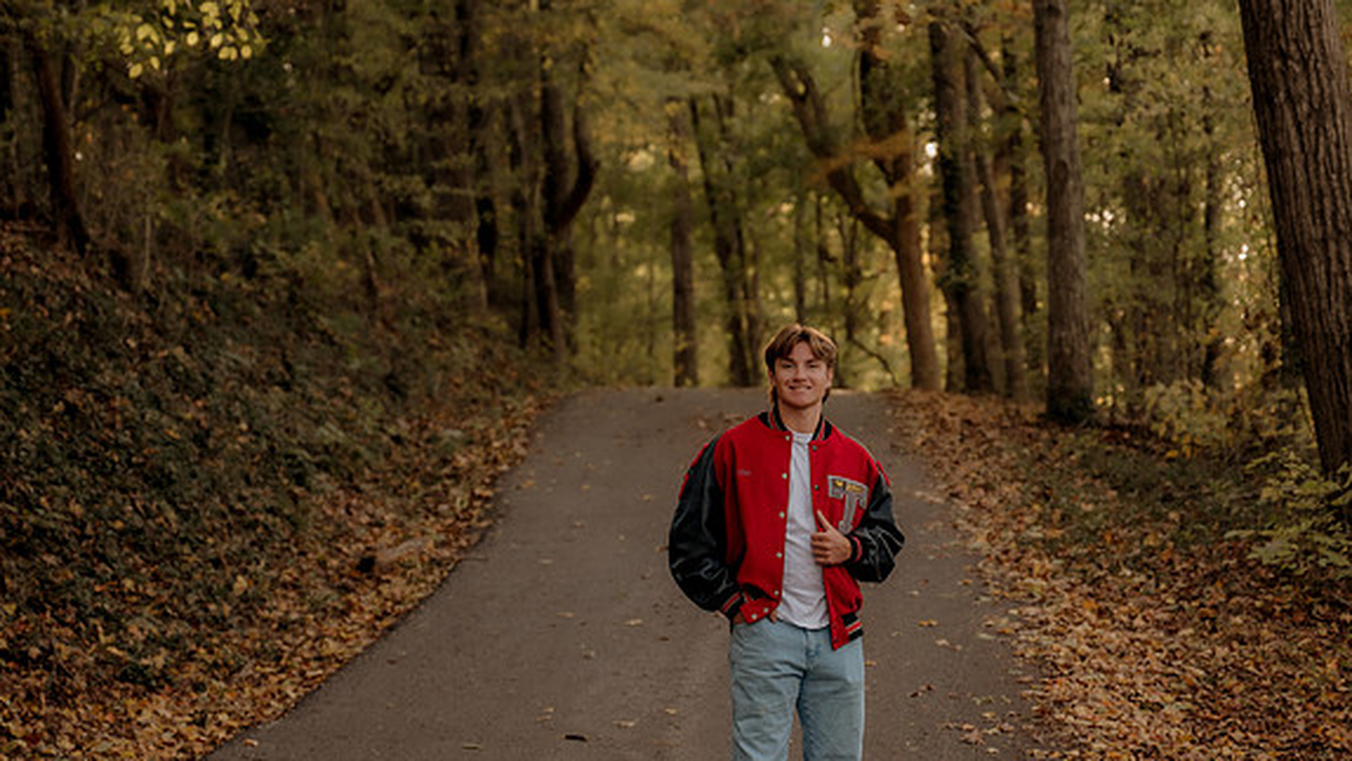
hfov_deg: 19.3
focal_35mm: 111
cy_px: 393
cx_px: 674
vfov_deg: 10.9
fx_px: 3980
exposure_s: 1/100
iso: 200
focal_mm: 70
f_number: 3.2
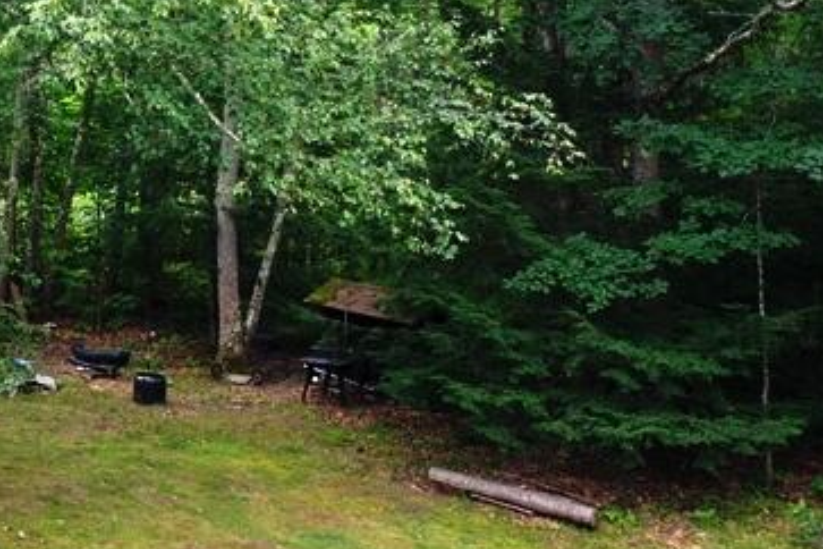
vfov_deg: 17.0
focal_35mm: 79
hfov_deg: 23.9
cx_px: -95
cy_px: 44
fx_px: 1806
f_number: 4
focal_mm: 10.26
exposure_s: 1/120
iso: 400
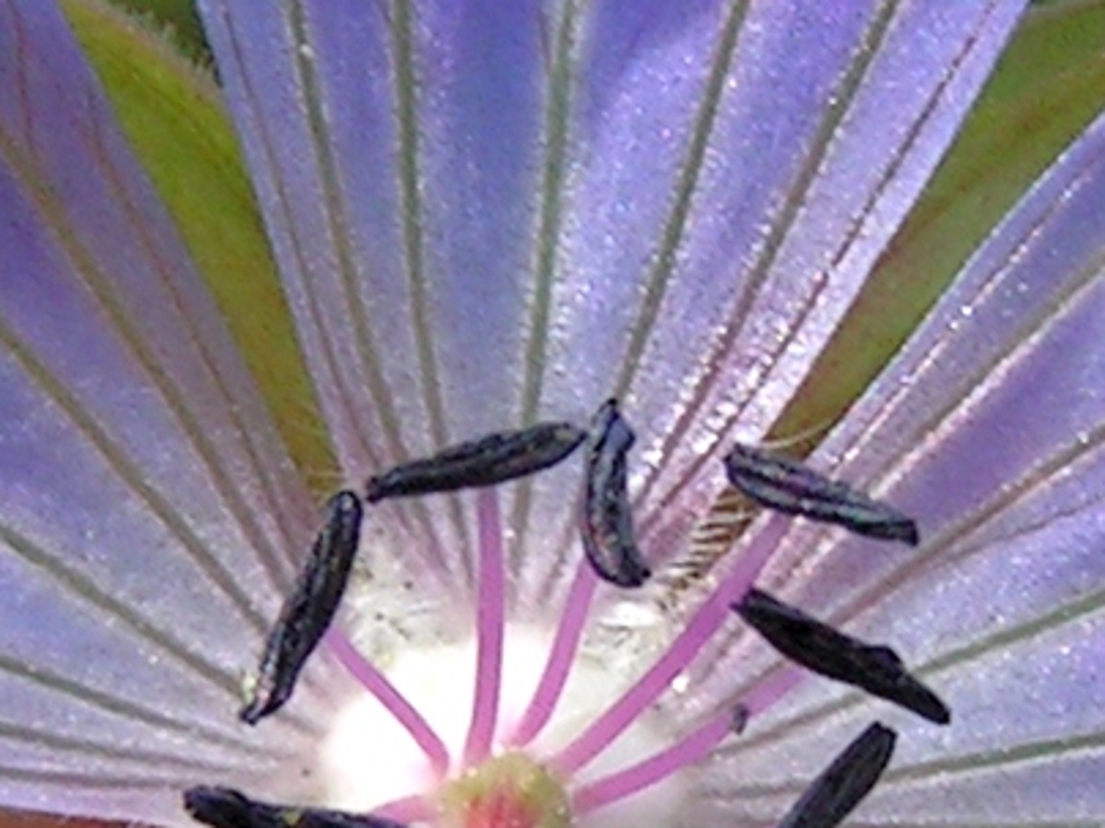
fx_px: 8587
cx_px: 476
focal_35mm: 269
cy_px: 831
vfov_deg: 5.5
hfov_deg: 7.4
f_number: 8
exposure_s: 1/125
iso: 100
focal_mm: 8.9
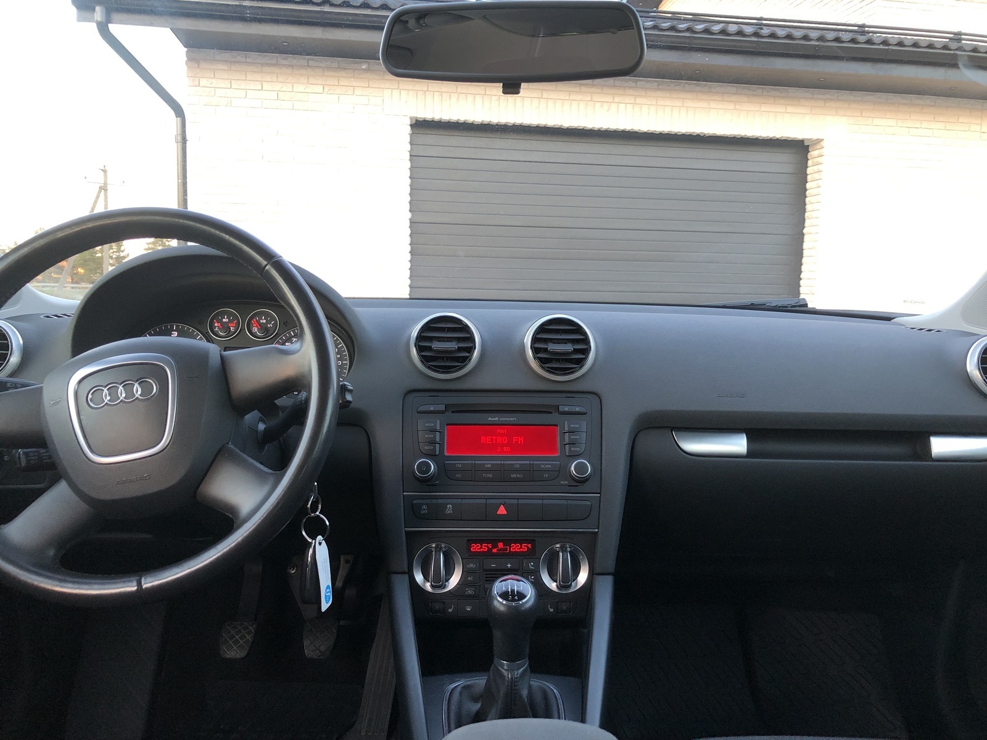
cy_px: 370
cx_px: 494
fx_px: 798
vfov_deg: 49.7
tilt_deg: -6.3
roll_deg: -1.6
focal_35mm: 28
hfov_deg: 63.4
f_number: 1.8
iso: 40
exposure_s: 1/32
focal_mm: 3.99
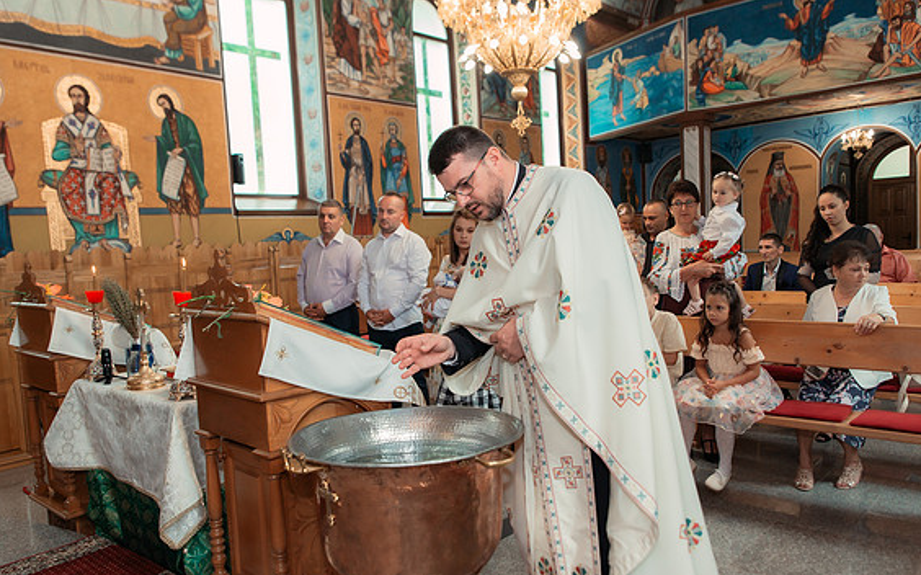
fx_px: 703
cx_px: 457
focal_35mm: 28
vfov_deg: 44.5
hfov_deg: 66.5
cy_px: 278
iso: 2000
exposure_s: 1/250
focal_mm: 24
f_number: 3.5
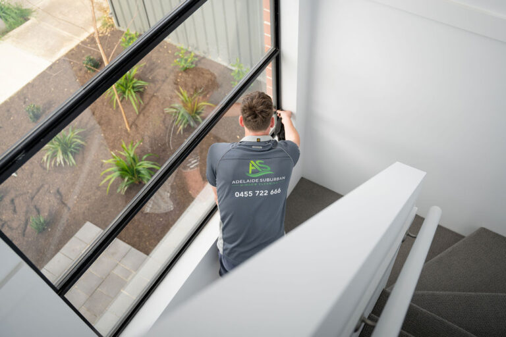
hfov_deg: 55.1
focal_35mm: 34
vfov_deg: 38.4
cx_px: 273
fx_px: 485
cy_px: 168
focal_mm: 32
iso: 100
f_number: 2.8
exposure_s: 1/250
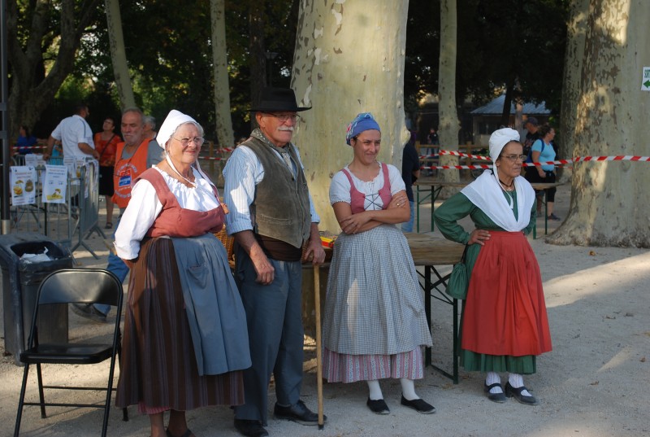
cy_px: 218
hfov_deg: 33.3
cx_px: 325
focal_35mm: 60
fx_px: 1086
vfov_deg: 22.7
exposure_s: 1/125
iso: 100
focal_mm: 40
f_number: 5.6
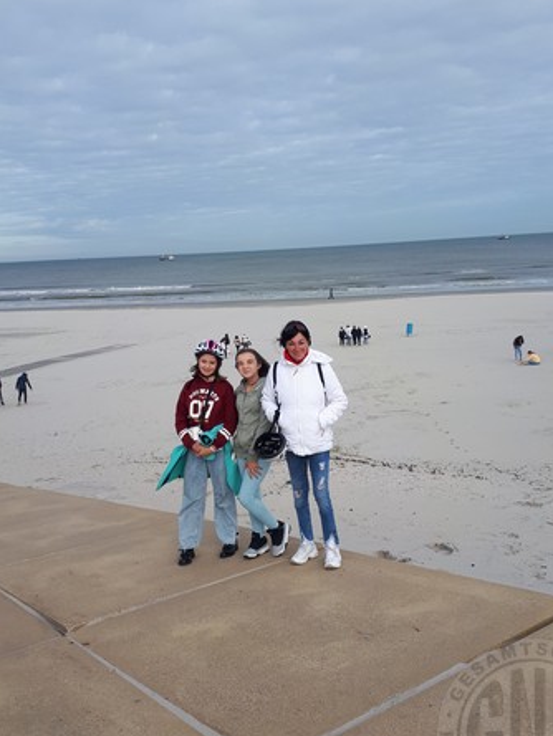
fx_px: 724
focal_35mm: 34
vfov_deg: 53.9
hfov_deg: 41.8
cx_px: 293
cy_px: 379
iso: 40
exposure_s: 1/1143
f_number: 1.9
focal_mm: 3.6
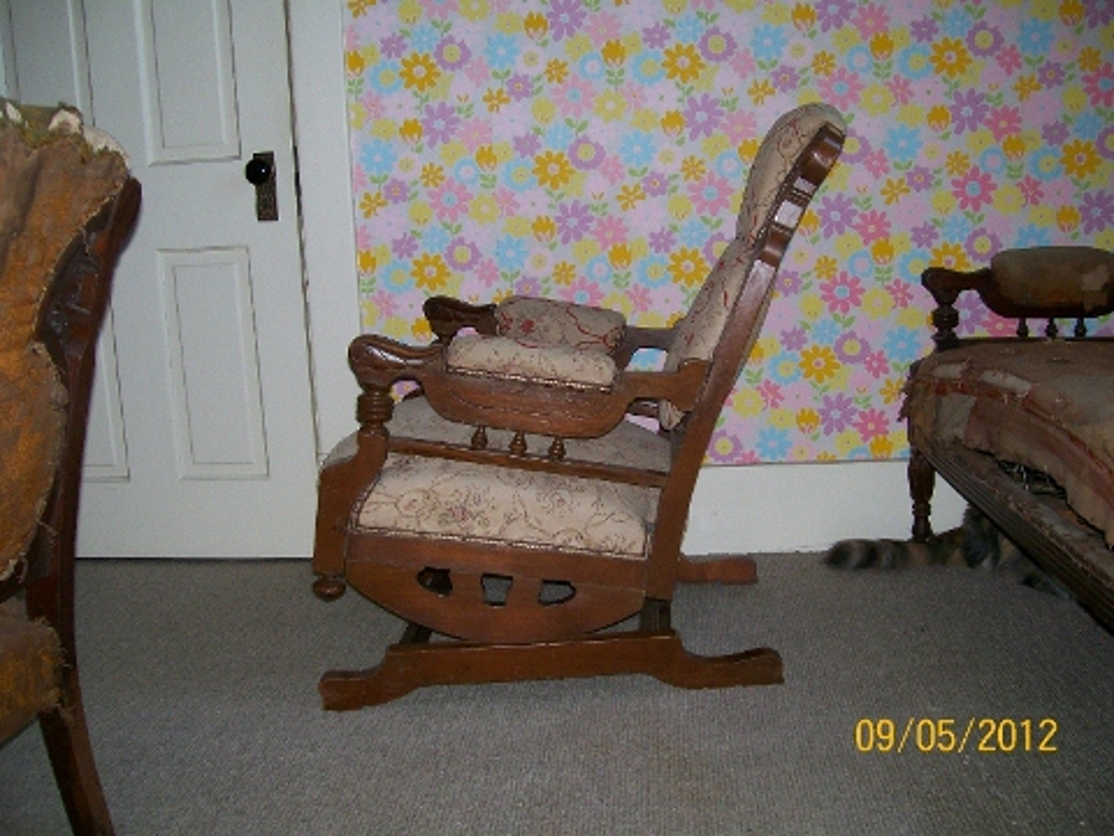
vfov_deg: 39.7
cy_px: 418
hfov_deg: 51.4
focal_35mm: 36
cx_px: 557
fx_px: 1159
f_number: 2.7
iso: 140
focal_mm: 6
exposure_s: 1/64
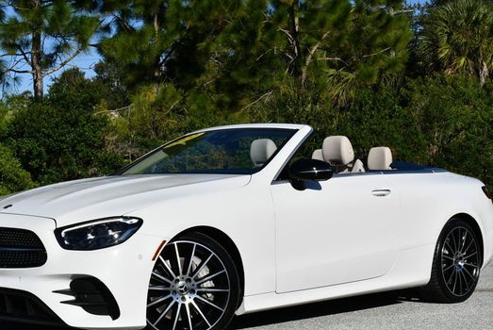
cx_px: 212
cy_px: 174
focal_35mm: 71
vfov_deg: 19.2
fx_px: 973
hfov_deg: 28.4
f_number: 10
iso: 100
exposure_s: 1/400
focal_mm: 29
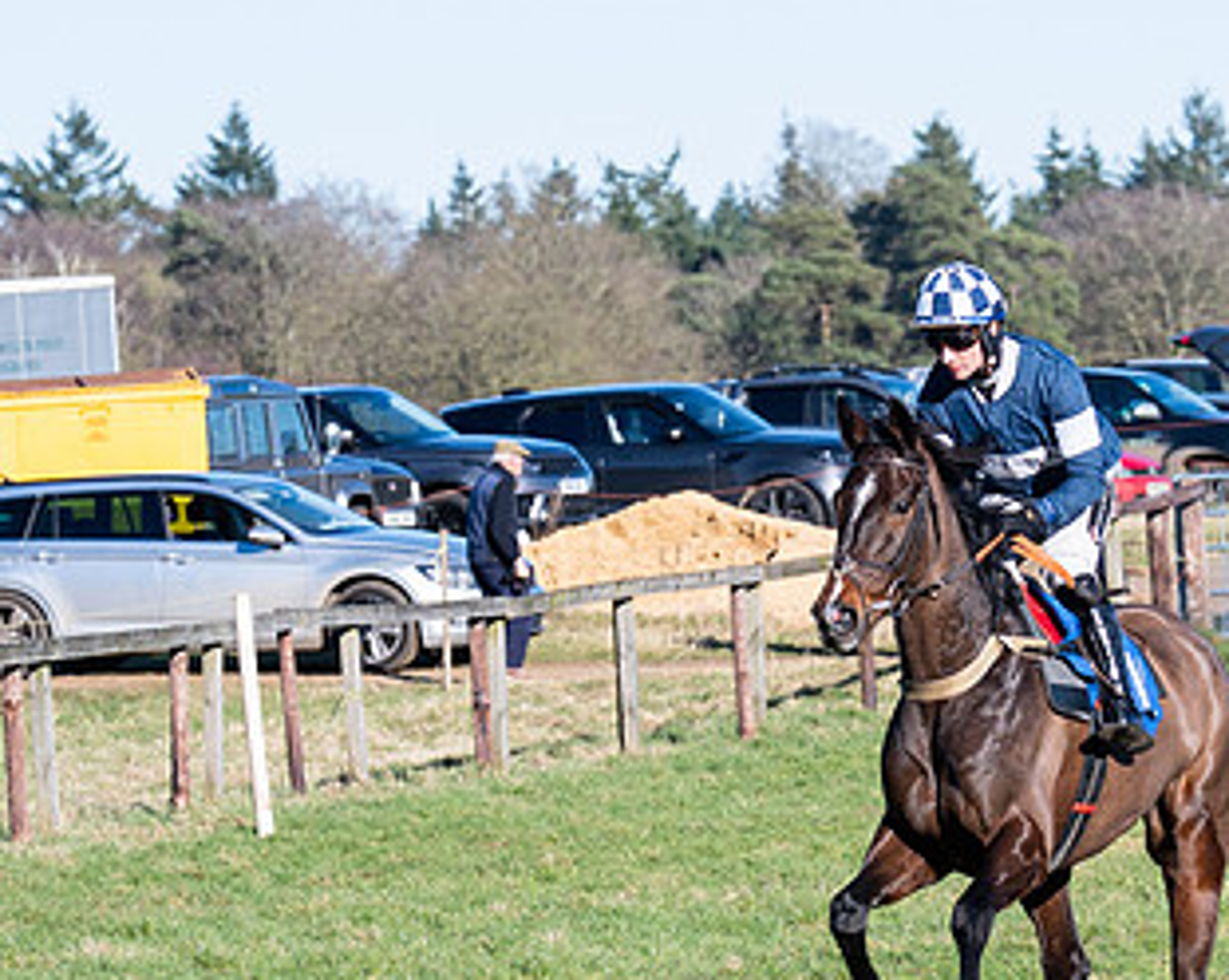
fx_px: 15258
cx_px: 1011
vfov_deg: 3.7
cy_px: 812
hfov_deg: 4.6
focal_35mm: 420
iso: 200
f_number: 5
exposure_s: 1/1250
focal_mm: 135
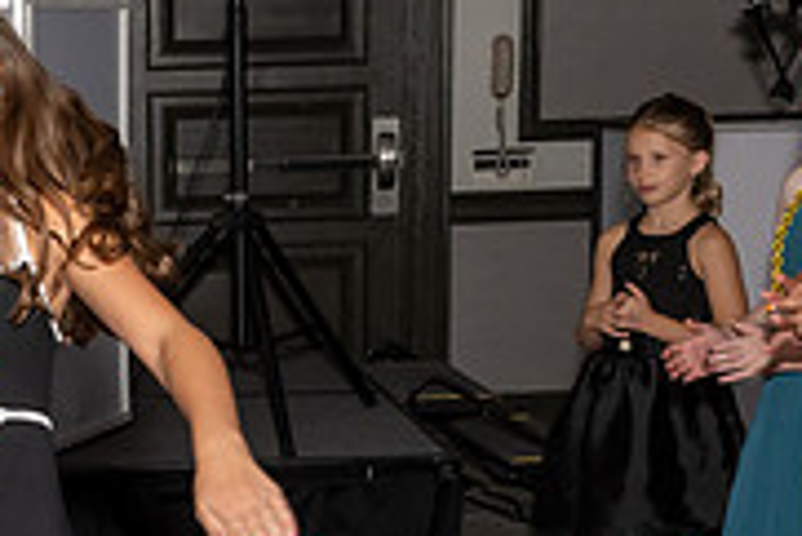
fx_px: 2542
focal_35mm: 114
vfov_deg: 11.9
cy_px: 531
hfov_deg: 17.4
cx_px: -45
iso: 1000
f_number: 8
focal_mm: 22
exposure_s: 1/250
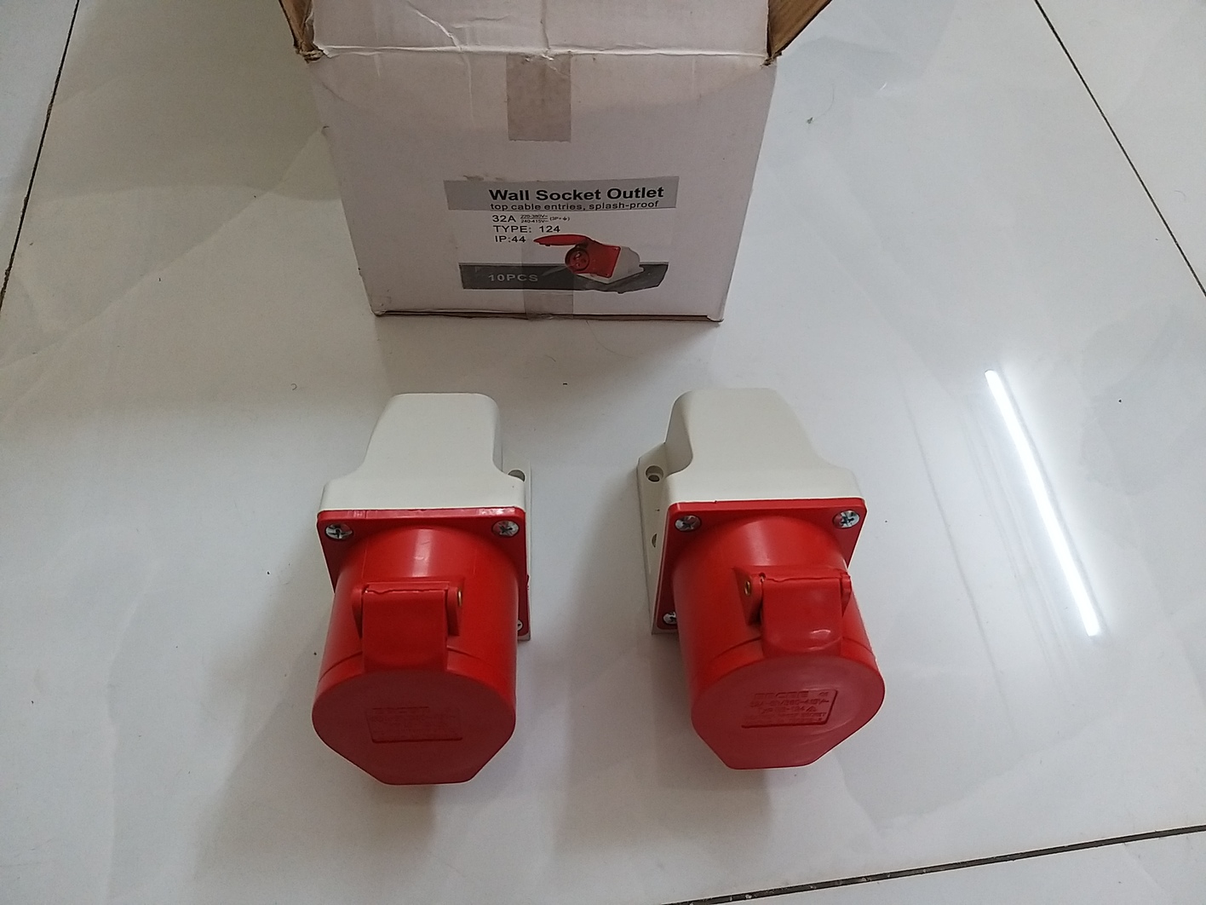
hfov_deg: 65.3
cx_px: 603
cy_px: 452
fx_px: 941
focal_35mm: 27
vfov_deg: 51.4
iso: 200
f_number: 1.7
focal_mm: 3.93
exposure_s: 1/33
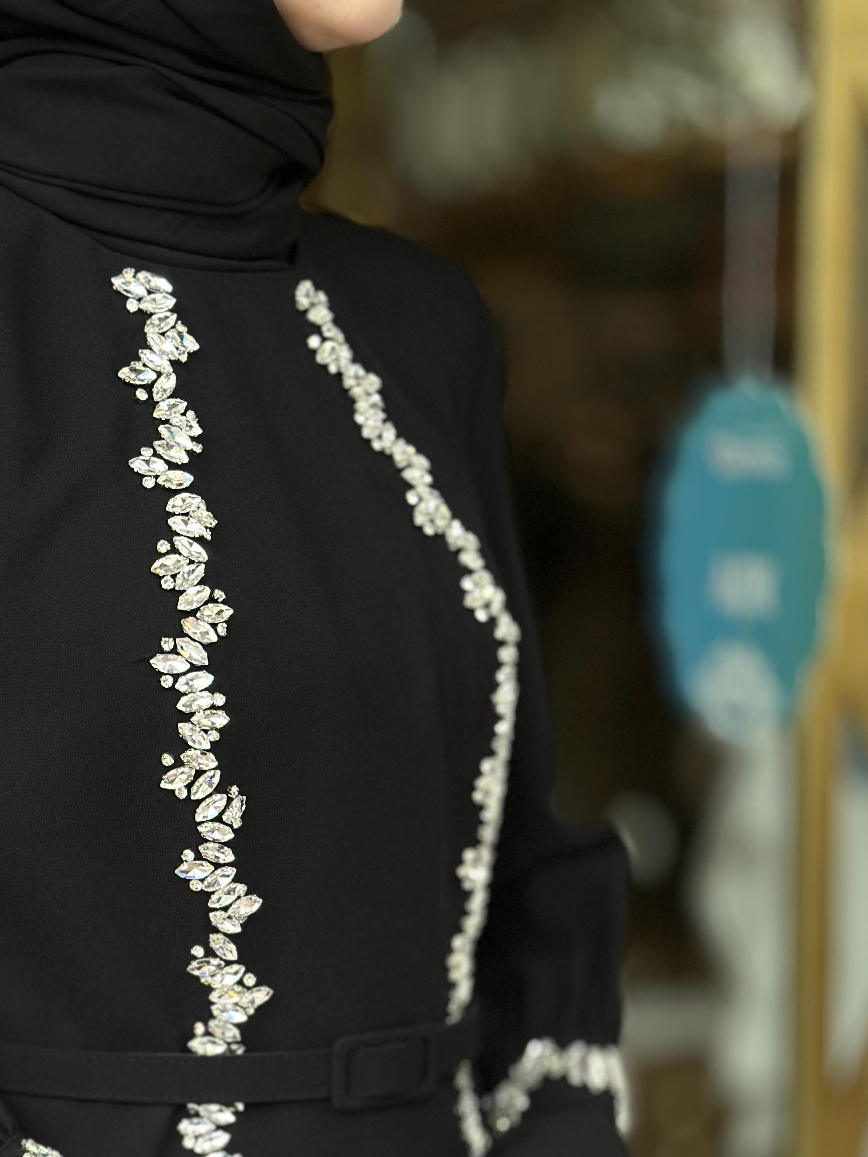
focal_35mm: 84
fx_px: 2808
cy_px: 980
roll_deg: +0.7
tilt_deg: -10.7
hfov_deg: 17.5
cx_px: 229
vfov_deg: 22.8
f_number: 1.78
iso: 80
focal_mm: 6.86
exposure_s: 1/1000
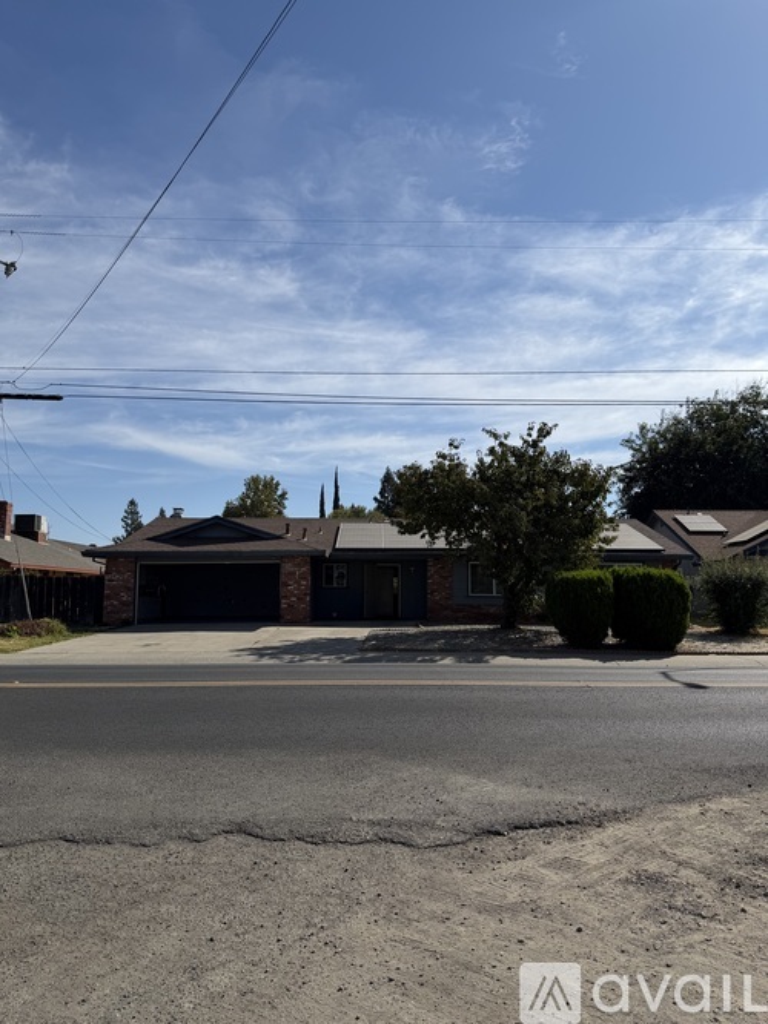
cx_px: 384
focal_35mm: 24
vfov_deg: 71.6
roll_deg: -0.5
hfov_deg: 56.8
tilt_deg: +7.1
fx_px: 710
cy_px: 512
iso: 80
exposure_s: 1/10309
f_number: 1.78
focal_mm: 6.76
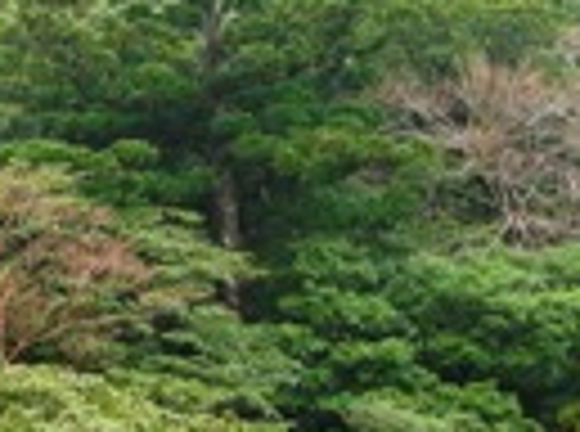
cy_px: -56
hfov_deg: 12.5
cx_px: -81
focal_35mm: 155
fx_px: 2590
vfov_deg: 9.4
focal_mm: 5.8
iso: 50
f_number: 2.8
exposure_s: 1/90.3
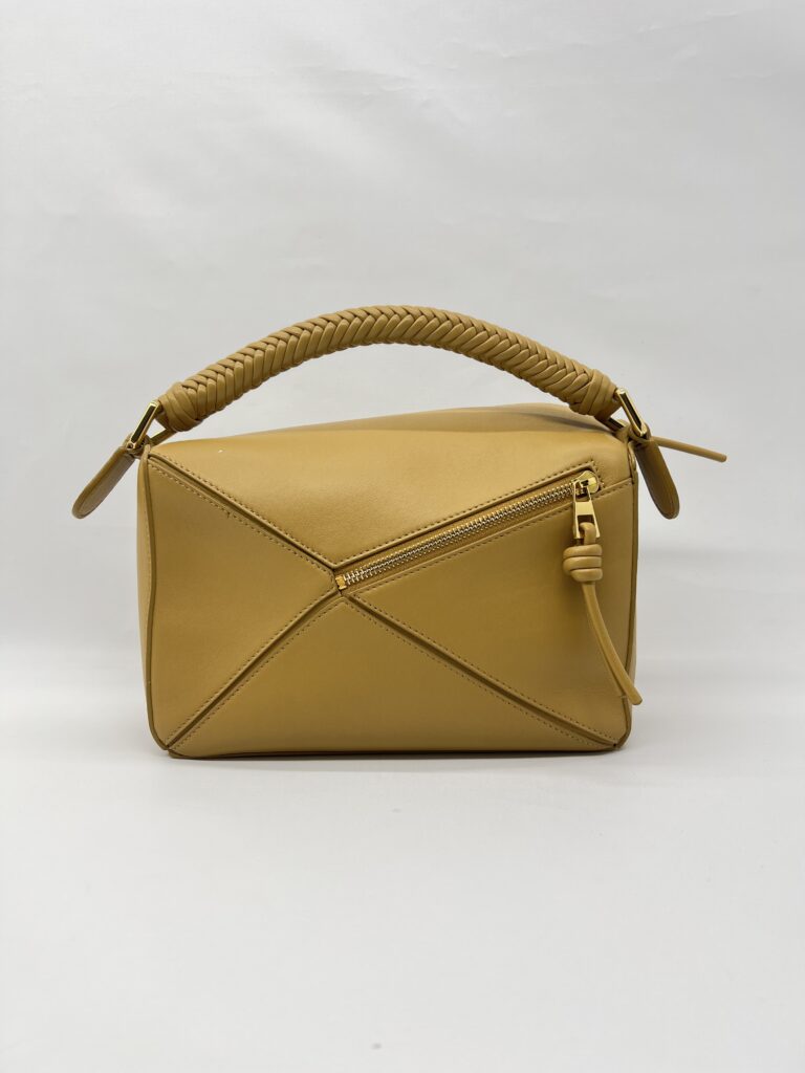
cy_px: 536
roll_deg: -0.2
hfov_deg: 53.1
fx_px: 806
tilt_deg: -8.1
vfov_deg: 67.3
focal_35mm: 26
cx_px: 402
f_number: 1.5
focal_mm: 5.7
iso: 32
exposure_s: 1/130
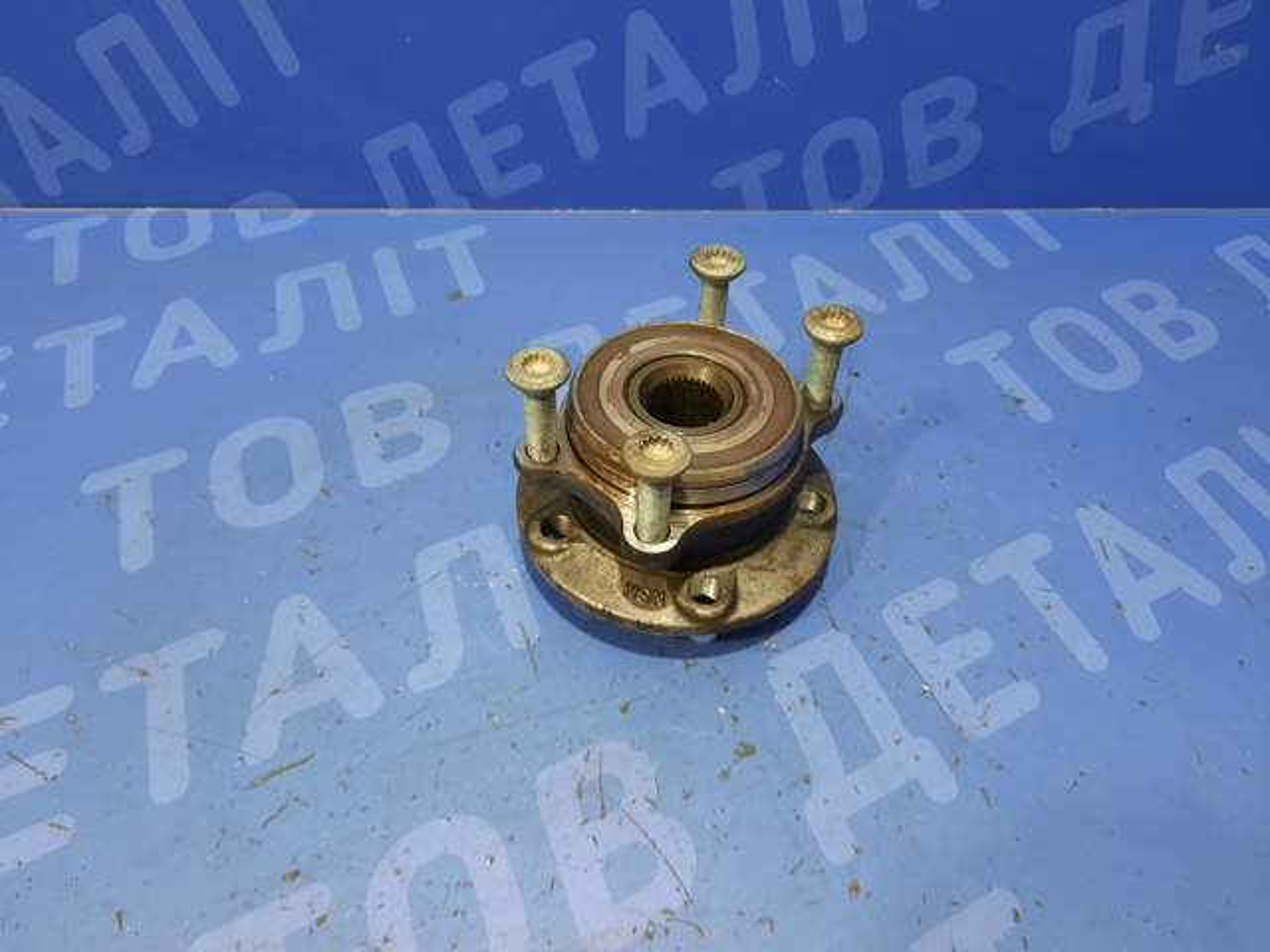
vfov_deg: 54.9
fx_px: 917
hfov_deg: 69.4
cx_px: 635
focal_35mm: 25
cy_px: 476
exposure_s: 1/33
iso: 400
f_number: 2
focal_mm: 4.6
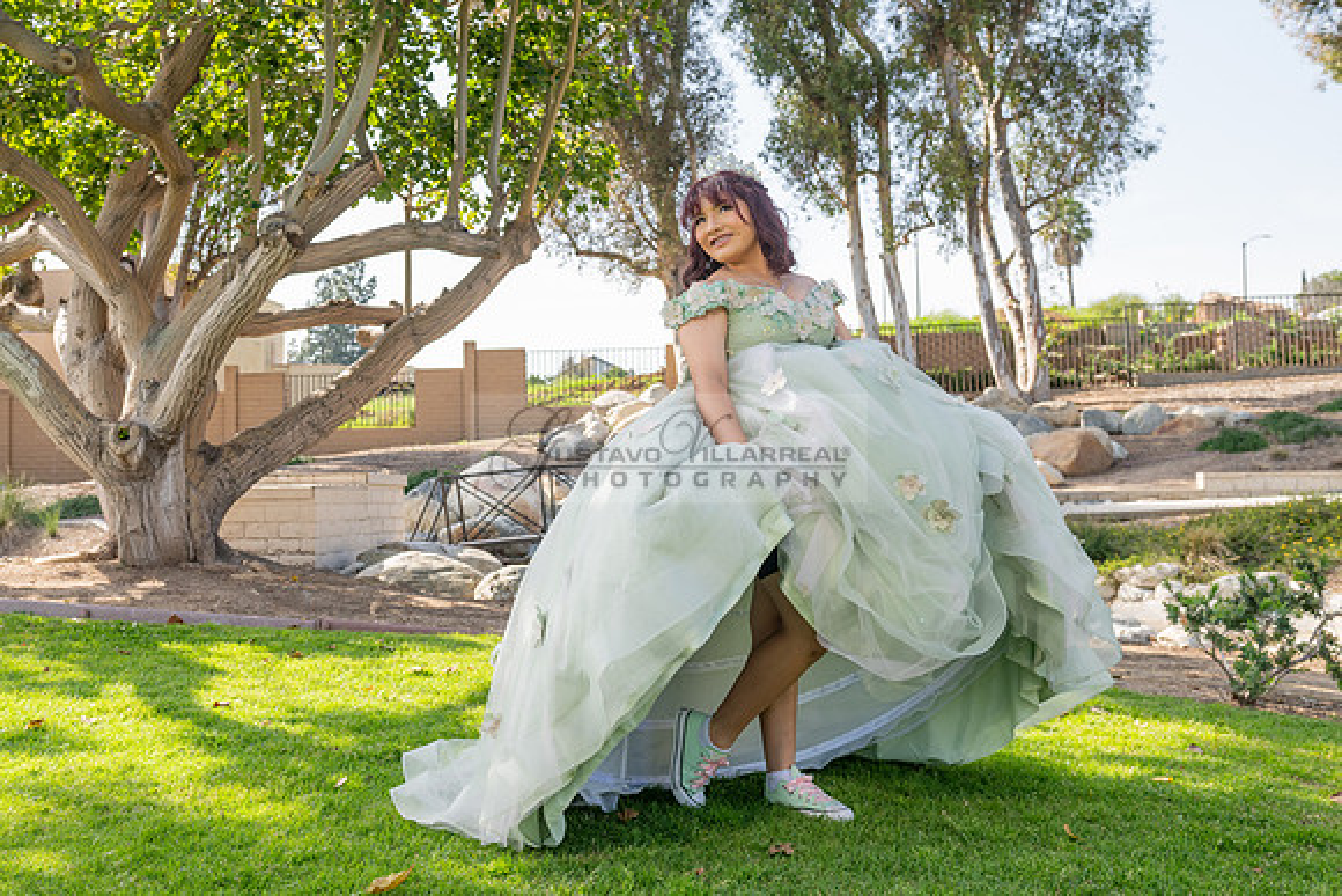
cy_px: 406
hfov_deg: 50.0
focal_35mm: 38
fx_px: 1430
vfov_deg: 34.7
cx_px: 538
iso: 200
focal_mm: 32
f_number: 5.6
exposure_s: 1/320
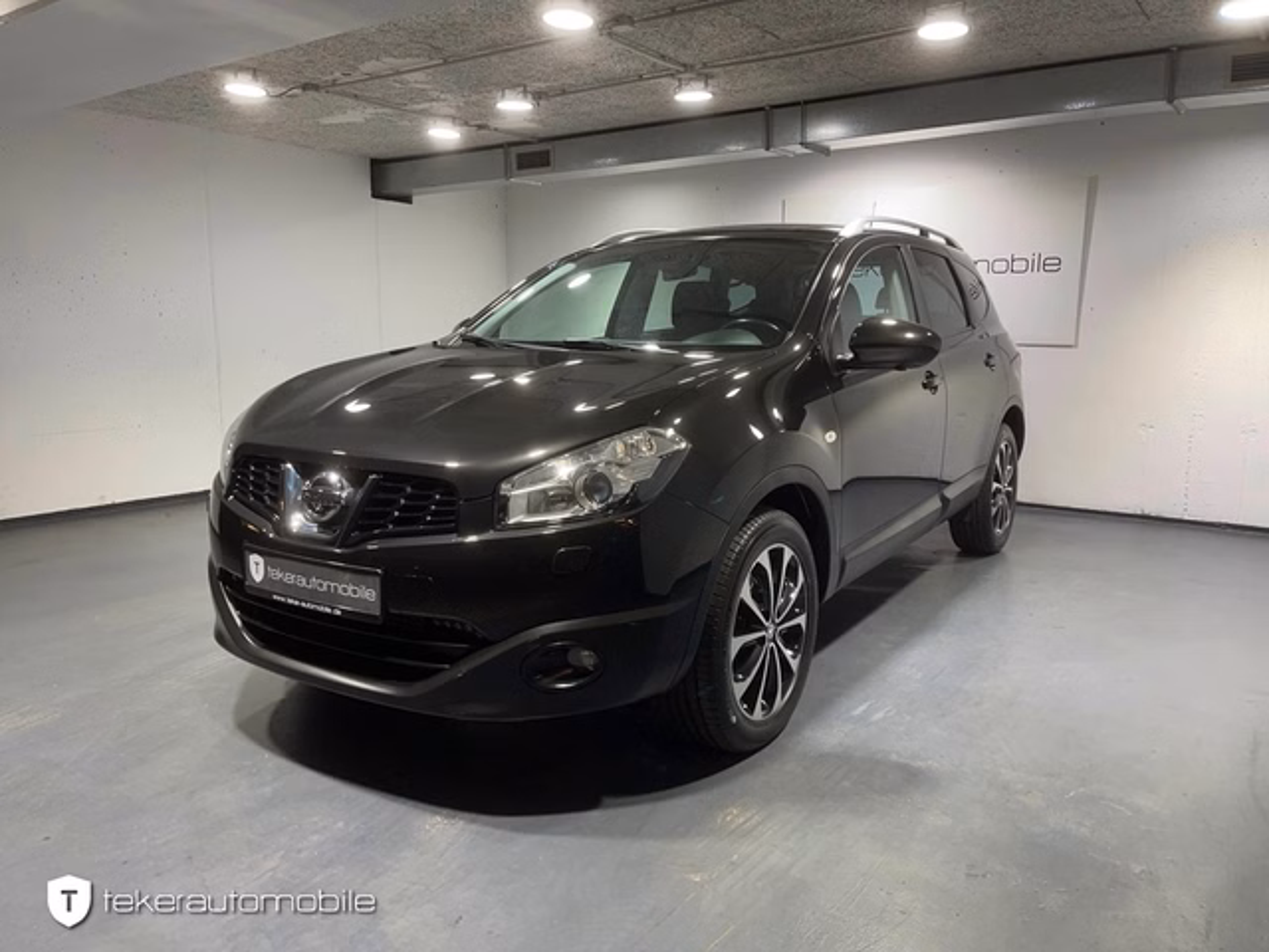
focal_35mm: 25
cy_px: 476
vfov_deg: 54.9
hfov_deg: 69.4
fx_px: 916
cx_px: 634
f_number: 1.6
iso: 100
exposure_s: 1/100
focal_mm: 5.1
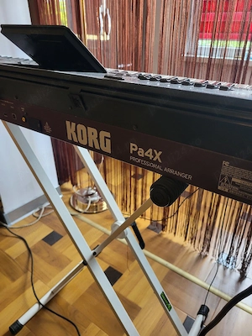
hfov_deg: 53.1
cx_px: 126
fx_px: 252
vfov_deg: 67.3
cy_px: 168
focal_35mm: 26
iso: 200
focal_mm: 5.4
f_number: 1.8
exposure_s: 1/50.3
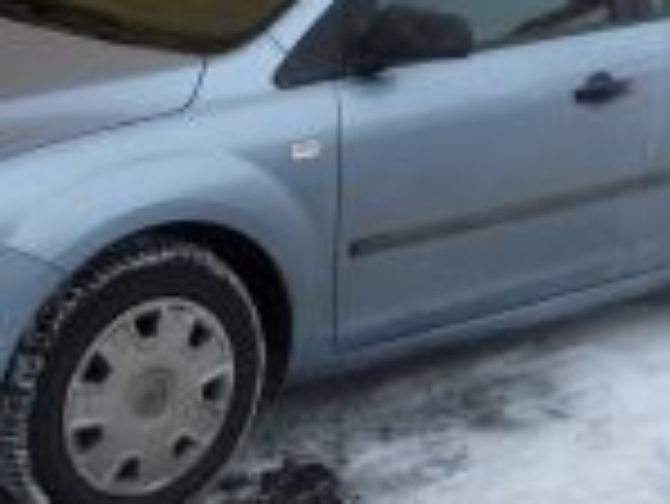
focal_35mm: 75
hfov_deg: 25.9
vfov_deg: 19.4
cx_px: 252
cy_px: 81
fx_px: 1453
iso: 200
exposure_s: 1/400
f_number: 3.3
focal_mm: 4.7
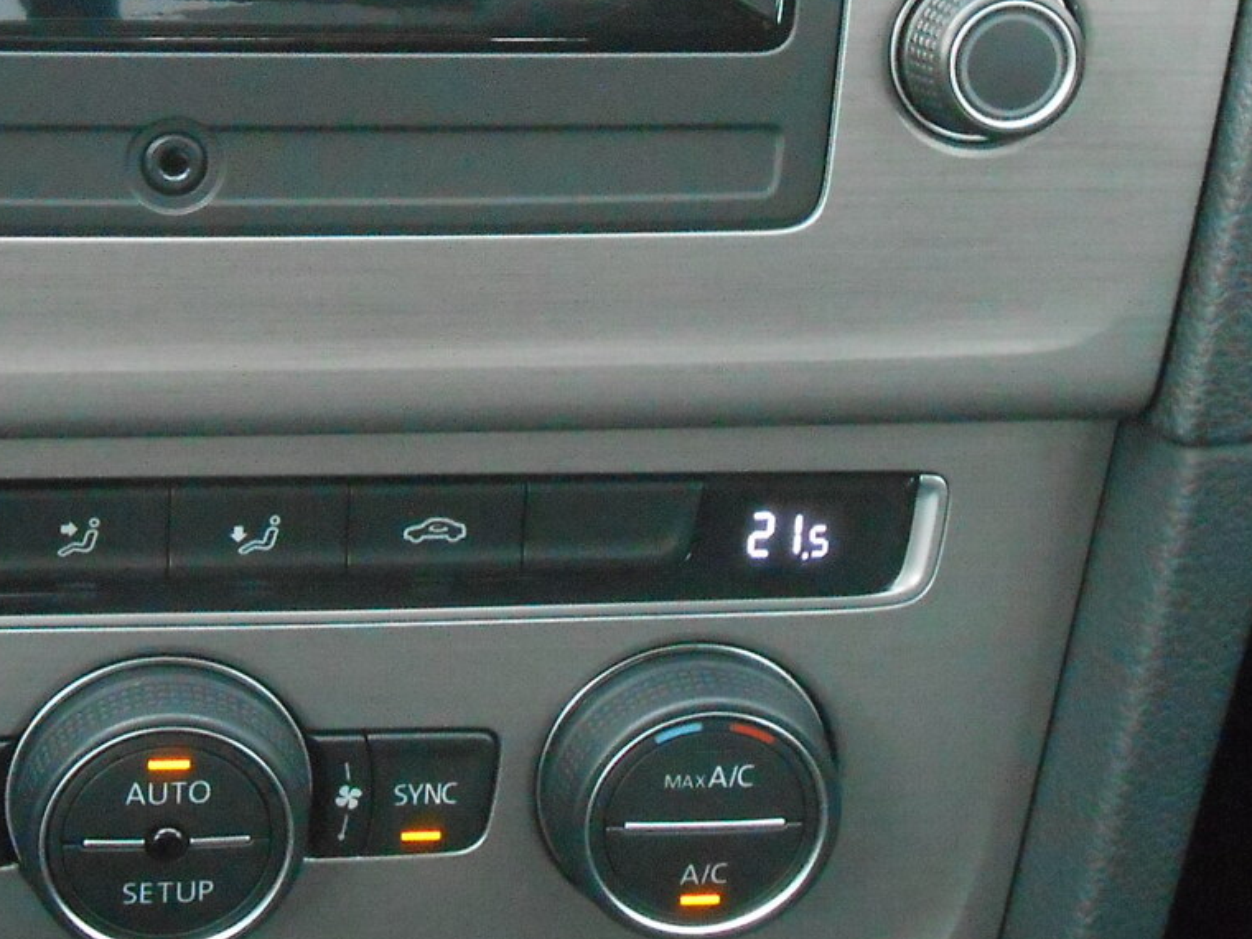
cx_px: 295
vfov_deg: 18.1
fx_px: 2893
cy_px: 54
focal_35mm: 80
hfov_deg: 24.1
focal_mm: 6.8
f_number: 4.2
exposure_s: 1/30
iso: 800
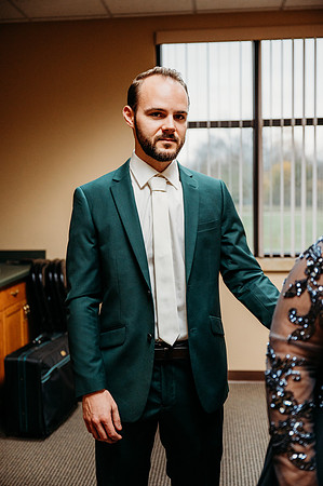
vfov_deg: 44.5
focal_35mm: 44
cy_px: 243
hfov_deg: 30.4
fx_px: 593
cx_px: 162
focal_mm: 44
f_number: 2.8
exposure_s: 1/320
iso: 2000
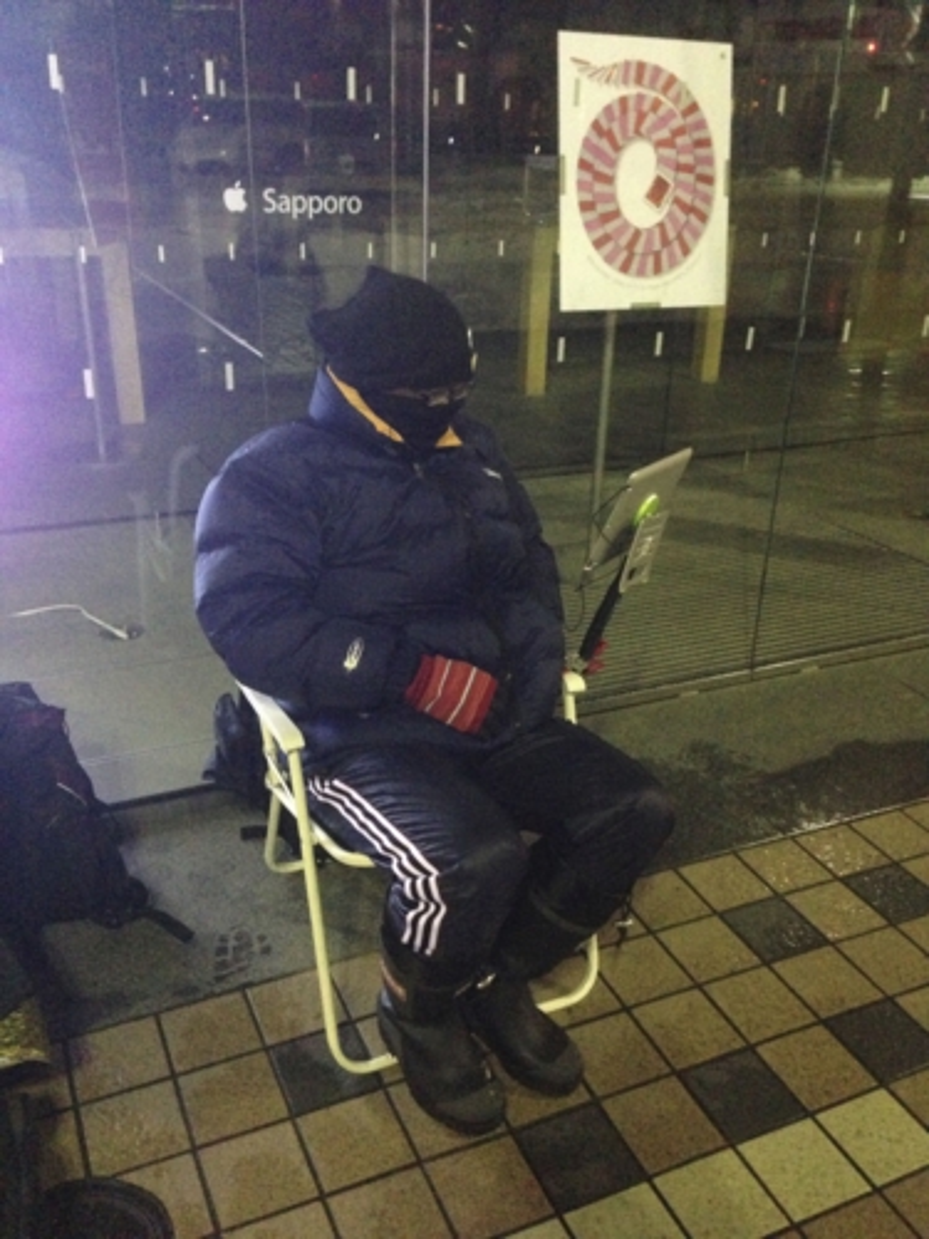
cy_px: 620
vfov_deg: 55.4
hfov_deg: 42.9
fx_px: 1181
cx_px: 464
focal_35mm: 33
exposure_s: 1/15
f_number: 2.4
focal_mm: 4.13
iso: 800
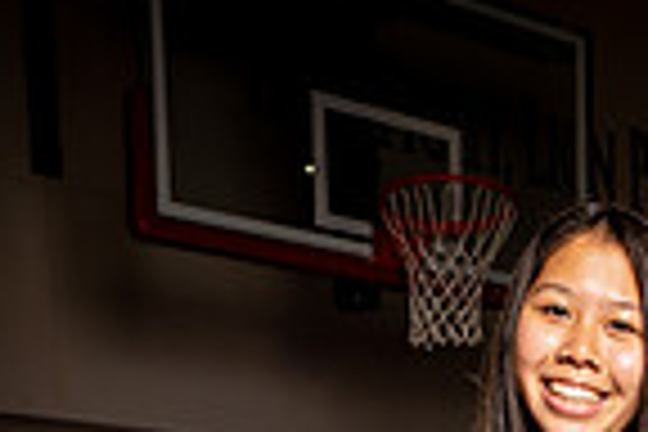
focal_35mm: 94
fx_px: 1692
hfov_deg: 21.1
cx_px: 612
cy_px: 945
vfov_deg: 12.3
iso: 100
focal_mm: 30
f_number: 8
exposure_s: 1/250
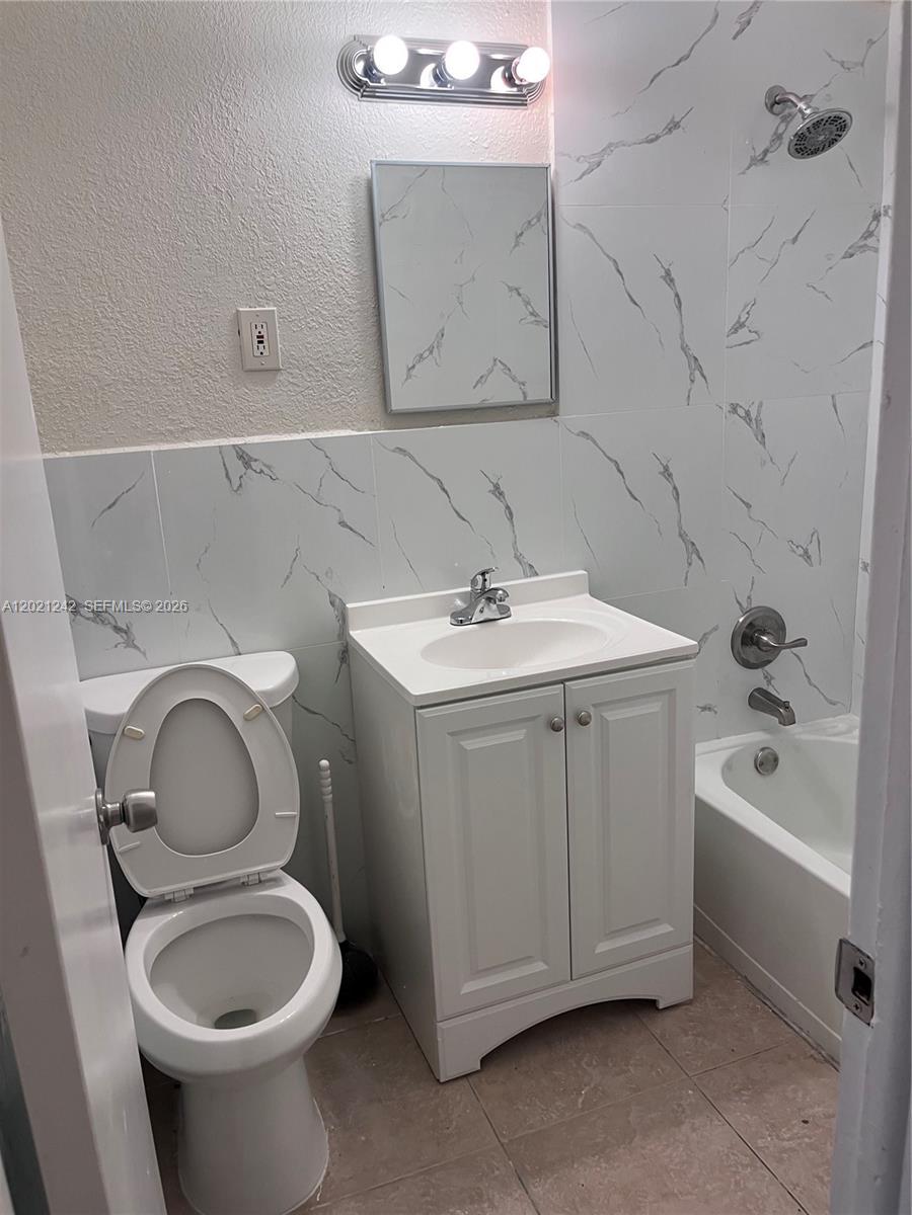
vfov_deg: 67.3
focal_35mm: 26
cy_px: 608
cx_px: 456
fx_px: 913
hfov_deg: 53.1
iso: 80
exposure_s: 1/60
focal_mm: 5.1
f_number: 1.6
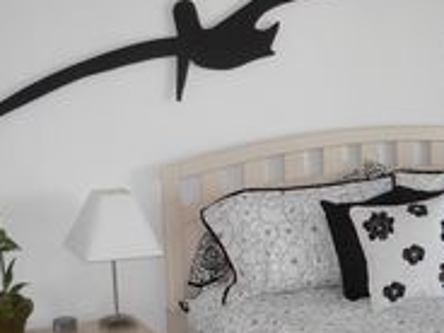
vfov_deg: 19.4
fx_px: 975
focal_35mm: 76
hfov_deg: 25.0
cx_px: 381
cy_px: 188
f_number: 2.9
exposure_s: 1/36.9
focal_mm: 6.3
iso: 79
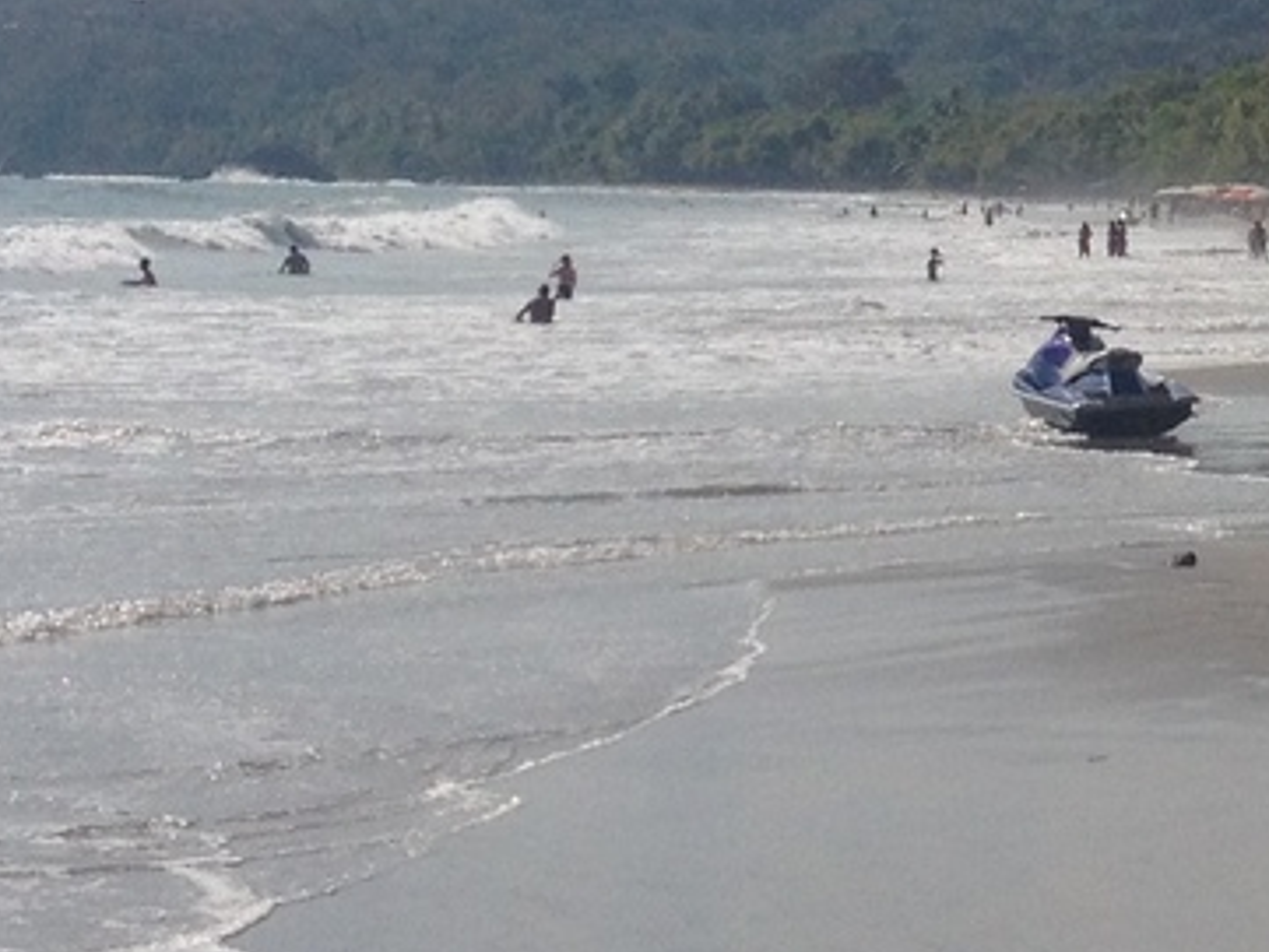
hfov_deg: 12.4
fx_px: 5684
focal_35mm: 155
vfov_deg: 9.5
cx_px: 1533
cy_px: 18
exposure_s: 1/4608
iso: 50
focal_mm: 4.28
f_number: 2.4
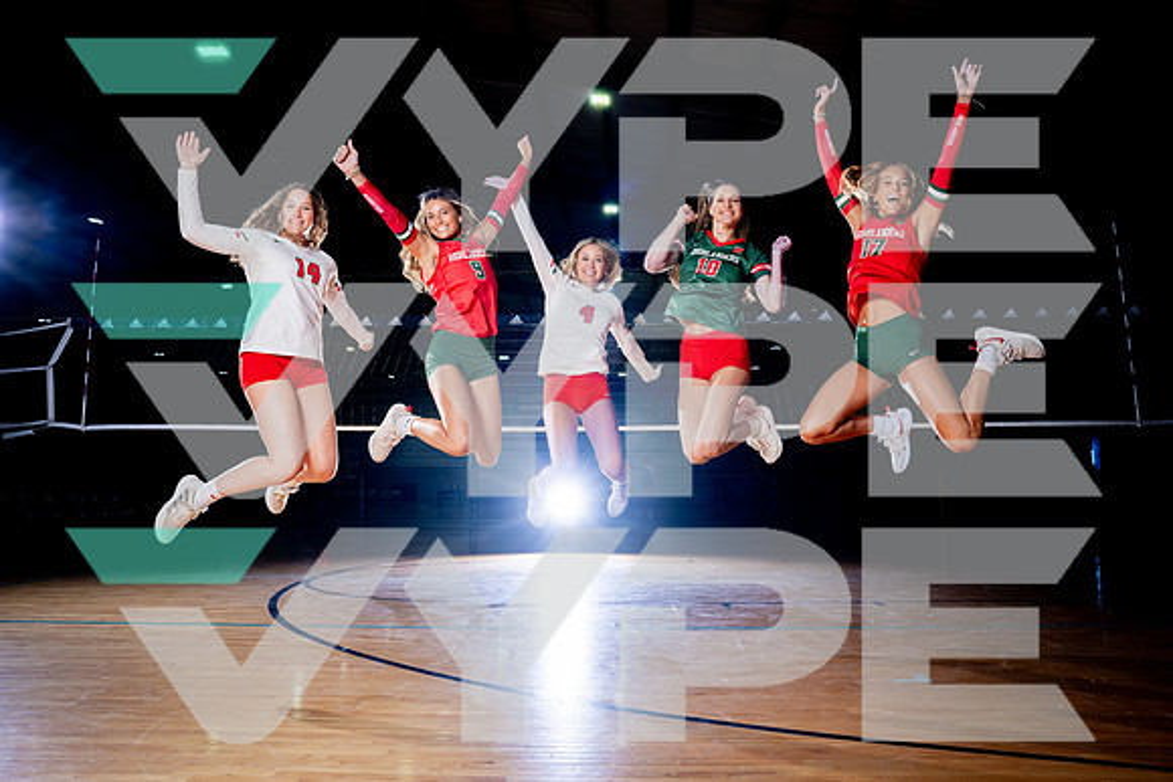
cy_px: 391
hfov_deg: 62.7
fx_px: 962
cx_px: 586
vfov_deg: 44.3
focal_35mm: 30
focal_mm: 29
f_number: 8
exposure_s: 1/250
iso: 400
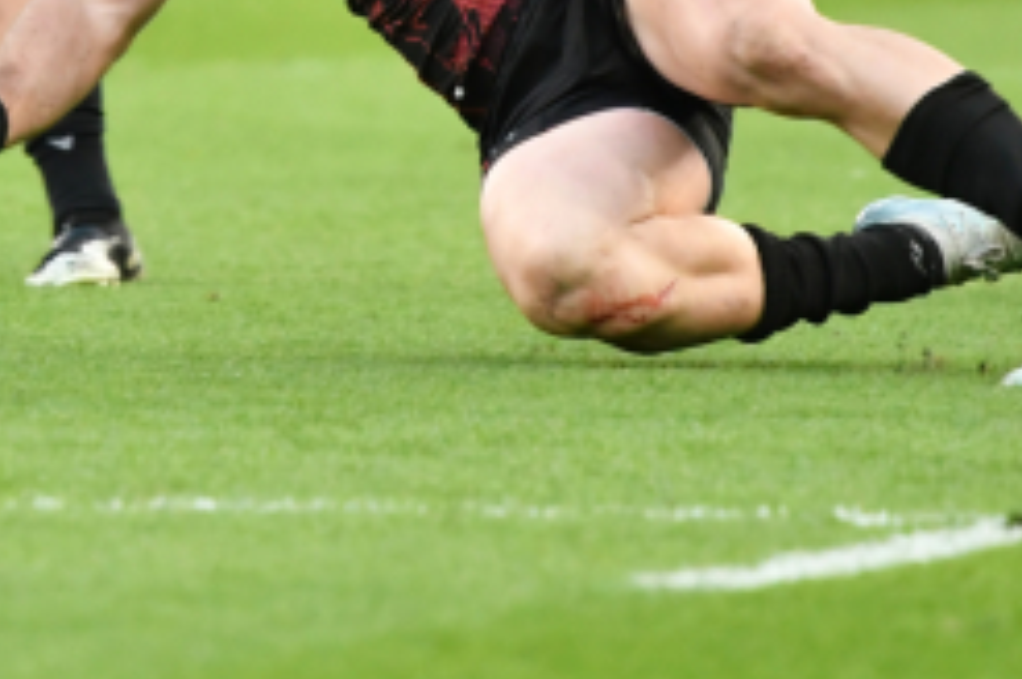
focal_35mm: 1363
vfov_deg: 1.0
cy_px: -317
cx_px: 33
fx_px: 38643
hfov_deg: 1.5
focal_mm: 280
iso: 2800
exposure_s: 1/1600
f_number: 4
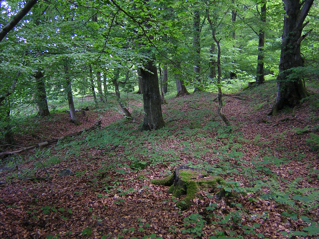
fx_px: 332
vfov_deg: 39.7
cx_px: 160
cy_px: 120
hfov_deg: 51.4
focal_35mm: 36
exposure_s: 1/64
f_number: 2.6
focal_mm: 4.7
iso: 400
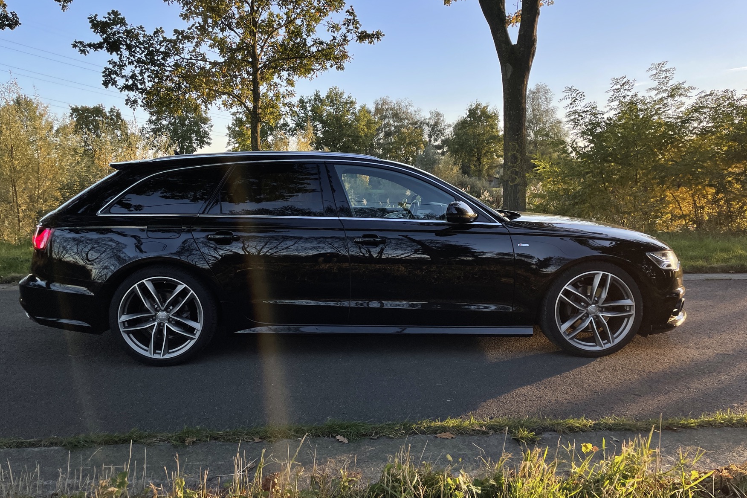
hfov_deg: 65.5
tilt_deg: -6.4
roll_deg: +0.4
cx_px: 363
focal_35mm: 28
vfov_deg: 46.4
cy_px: 251
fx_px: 581
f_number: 1.6
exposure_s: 1/917
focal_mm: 4.2
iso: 32
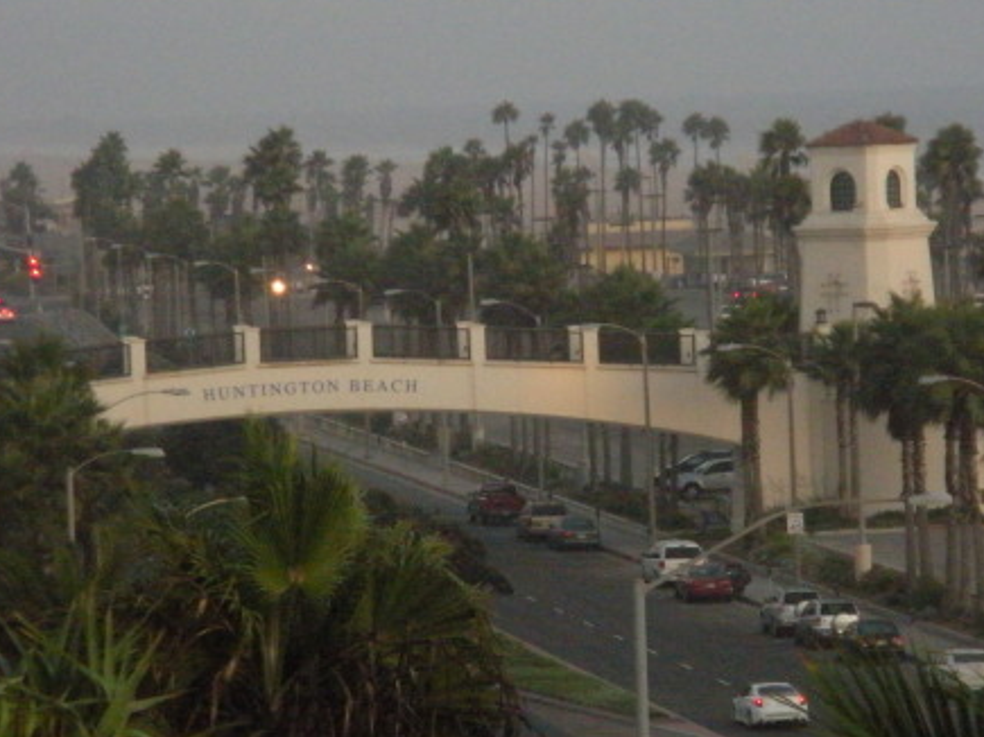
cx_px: 513
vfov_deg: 5.6
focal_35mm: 265
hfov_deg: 7.5
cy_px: 418
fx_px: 7531
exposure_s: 1/125
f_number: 5.6
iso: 800
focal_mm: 31.5
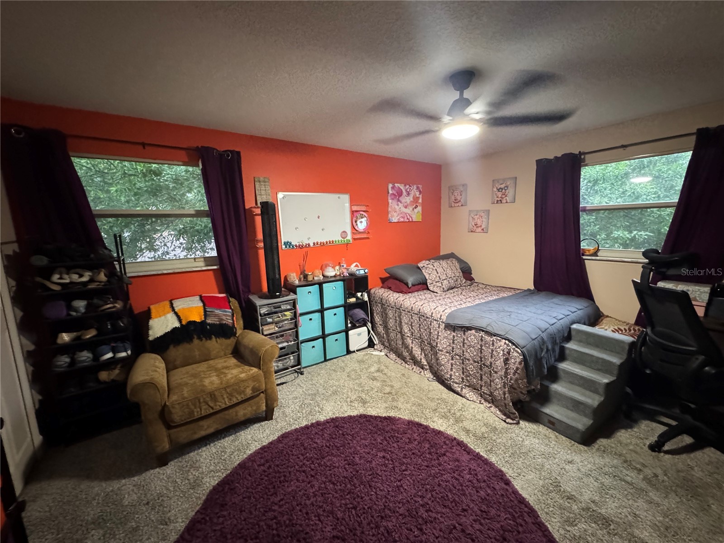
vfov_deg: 85.7
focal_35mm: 14
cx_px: 362
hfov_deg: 102.1
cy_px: 272
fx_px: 293
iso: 1250
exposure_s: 1/55
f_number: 2.2
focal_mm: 2.22
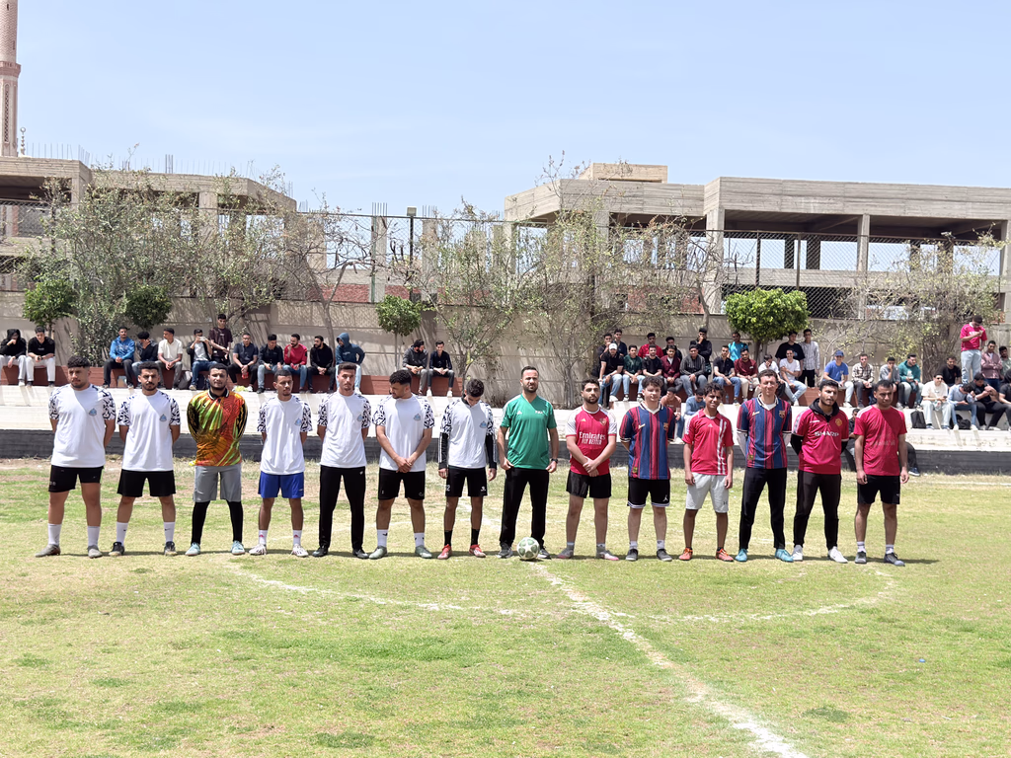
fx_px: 1256
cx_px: 506
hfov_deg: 43.9
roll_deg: -1.7
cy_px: 379
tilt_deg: +0.6
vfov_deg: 33.6
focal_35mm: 43
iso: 80
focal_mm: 6.76
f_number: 1.78
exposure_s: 1/5618
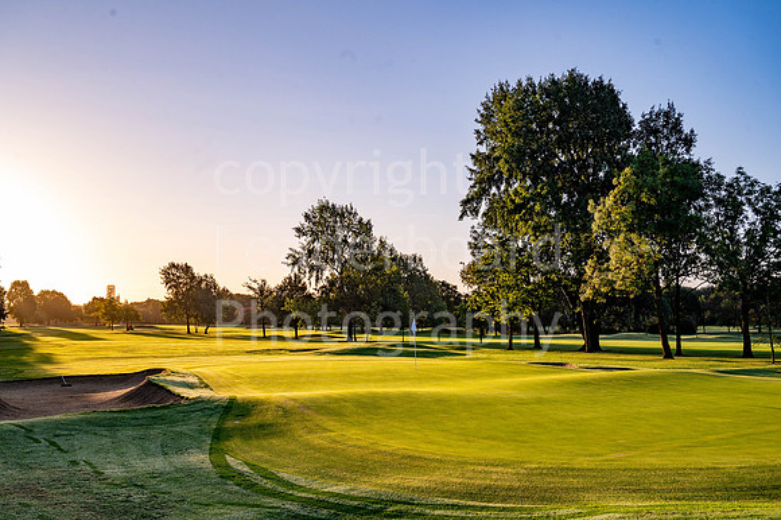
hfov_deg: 53.2
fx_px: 781
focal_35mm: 36
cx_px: 390
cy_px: 260
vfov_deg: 36.8
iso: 200
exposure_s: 1/400
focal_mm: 36
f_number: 8
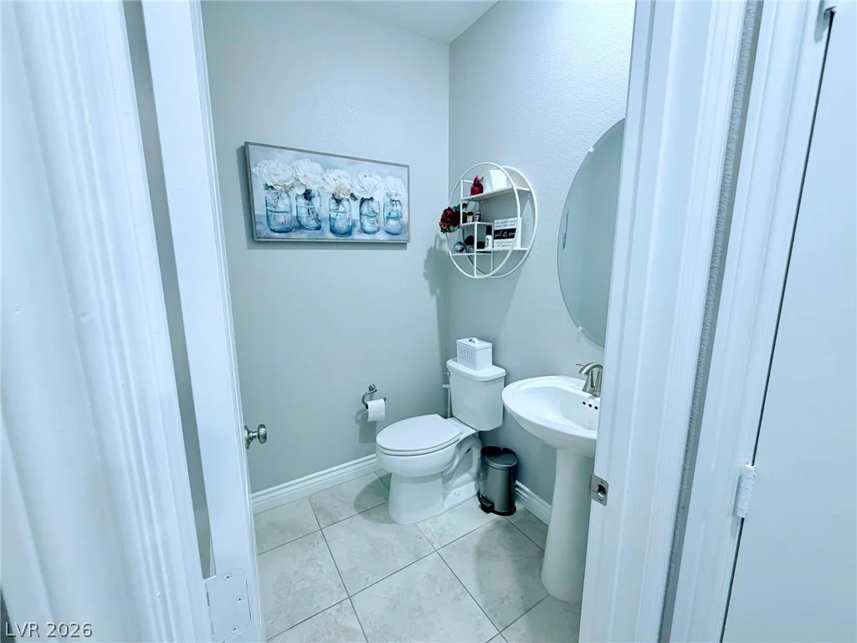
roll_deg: +0.6
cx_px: 428
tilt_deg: -10.1
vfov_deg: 85.7
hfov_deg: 102.1
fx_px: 347
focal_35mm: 14
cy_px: 322
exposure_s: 1/60
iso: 250
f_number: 2.2
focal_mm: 2.22
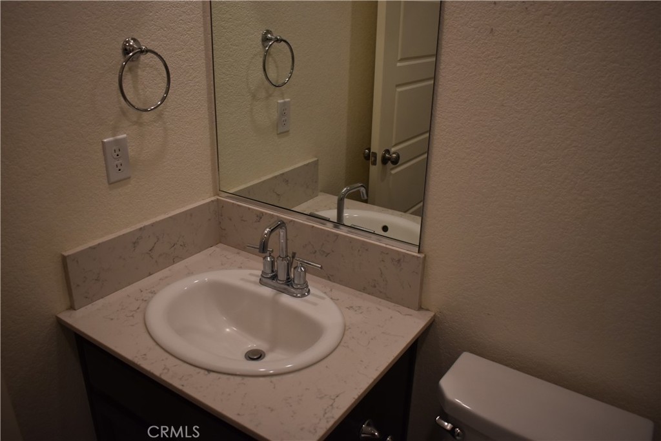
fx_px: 496
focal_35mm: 27
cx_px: 330
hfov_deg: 67.4
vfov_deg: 47.9
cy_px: 220
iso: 560
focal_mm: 18
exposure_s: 1/250
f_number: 3.5
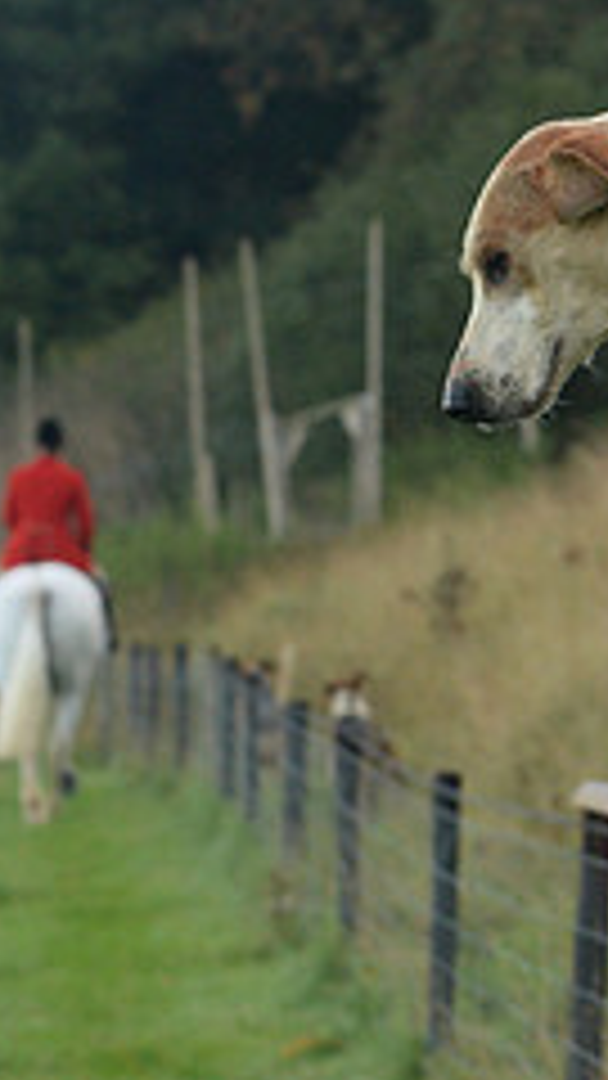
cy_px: 756
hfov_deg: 6.7
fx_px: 5073
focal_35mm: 177
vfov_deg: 12.1
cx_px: 1144
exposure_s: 1/640
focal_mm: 70
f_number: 4.5
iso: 2500
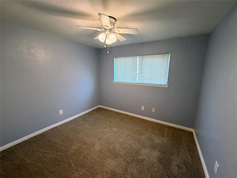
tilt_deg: -10.6
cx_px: 118
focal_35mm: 14
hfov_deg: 102.1
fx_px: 96
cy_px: 89
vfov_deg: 85.7
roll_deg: -1.1
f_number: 2.2
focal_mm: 2.22
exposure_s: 1/60
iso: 250
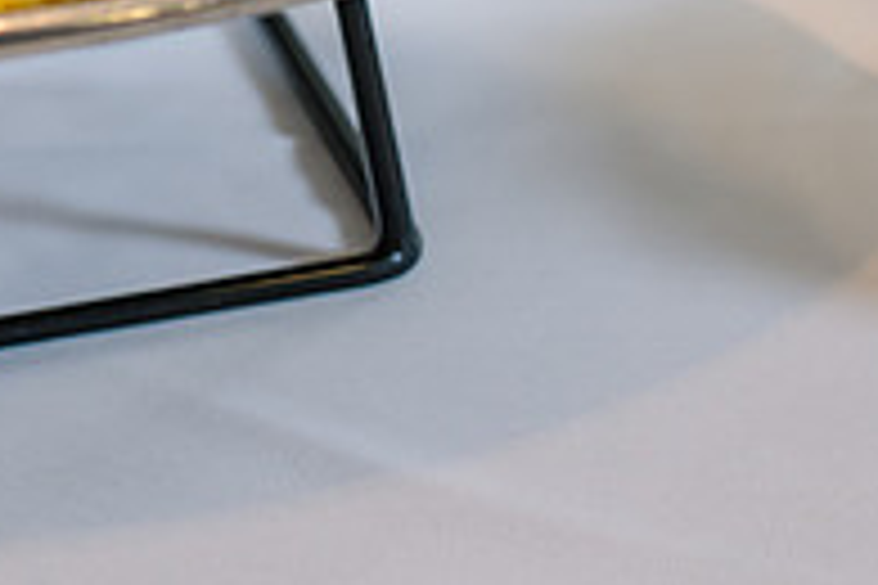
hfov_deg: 13.5
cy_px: -227
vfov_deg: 9.0
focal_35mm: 149
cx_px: -95
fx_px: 3634
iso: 500
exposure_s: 1/200
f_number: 3.5
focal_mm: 50
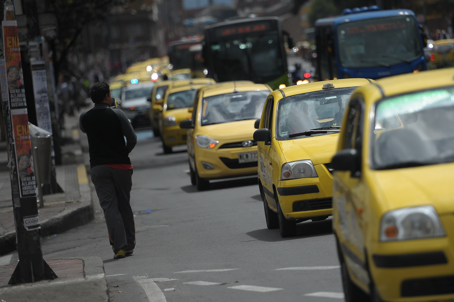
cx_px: 292
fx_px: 3340
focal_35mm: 265
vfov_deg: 5.2
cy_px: 150
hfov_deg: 7.8
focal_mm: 200
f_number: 2.8
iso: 200
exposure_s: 1/6400
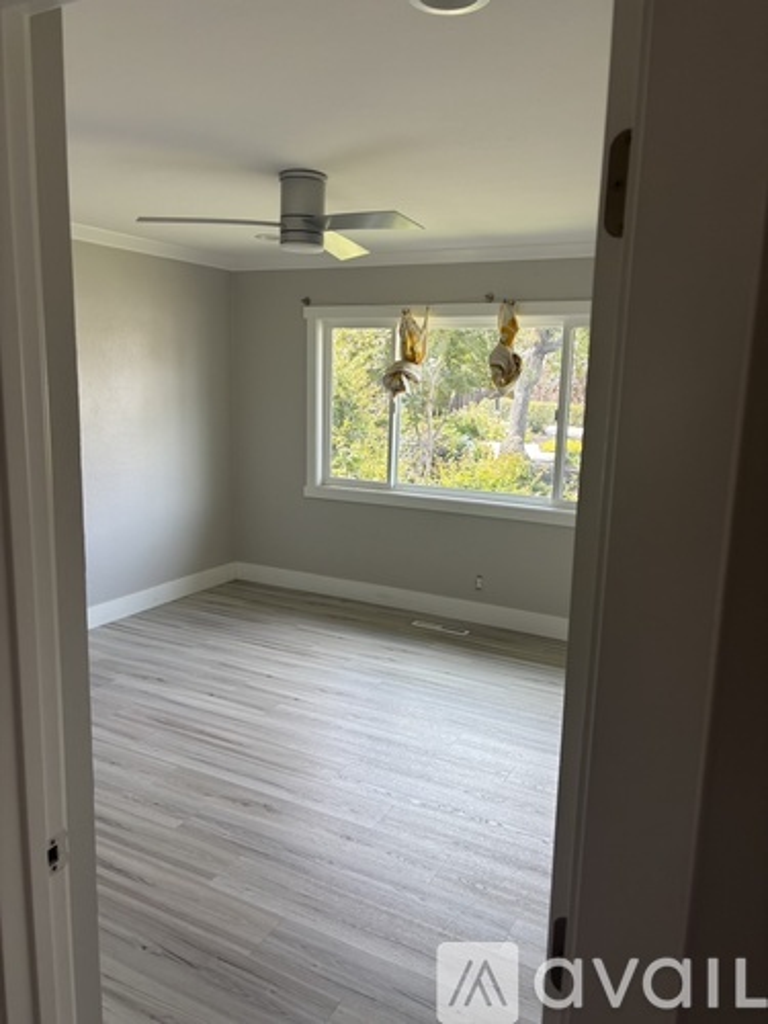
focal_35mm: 26
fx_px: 769
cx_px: 384
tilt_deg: -10.1
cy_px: 512
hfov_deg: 53.1
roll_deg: -1.8
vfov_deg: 67.3
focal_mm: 5.96
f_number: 1.6
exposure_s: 1/121
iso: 50
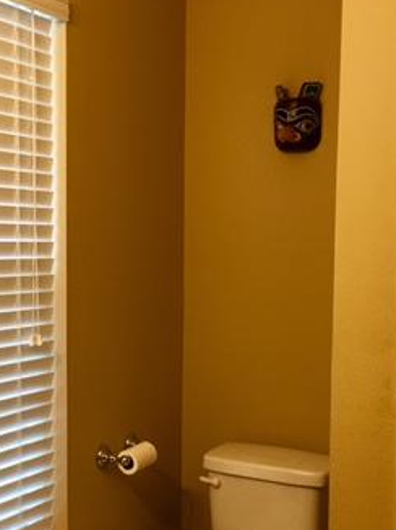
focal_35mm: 57
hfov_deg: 25.4
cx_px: 120
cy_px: 320
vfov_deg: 33.7
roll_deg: +0.1
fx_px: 871
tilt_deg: -5.0
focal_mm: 4.15
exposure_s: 1/30
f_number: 2.2
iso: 40
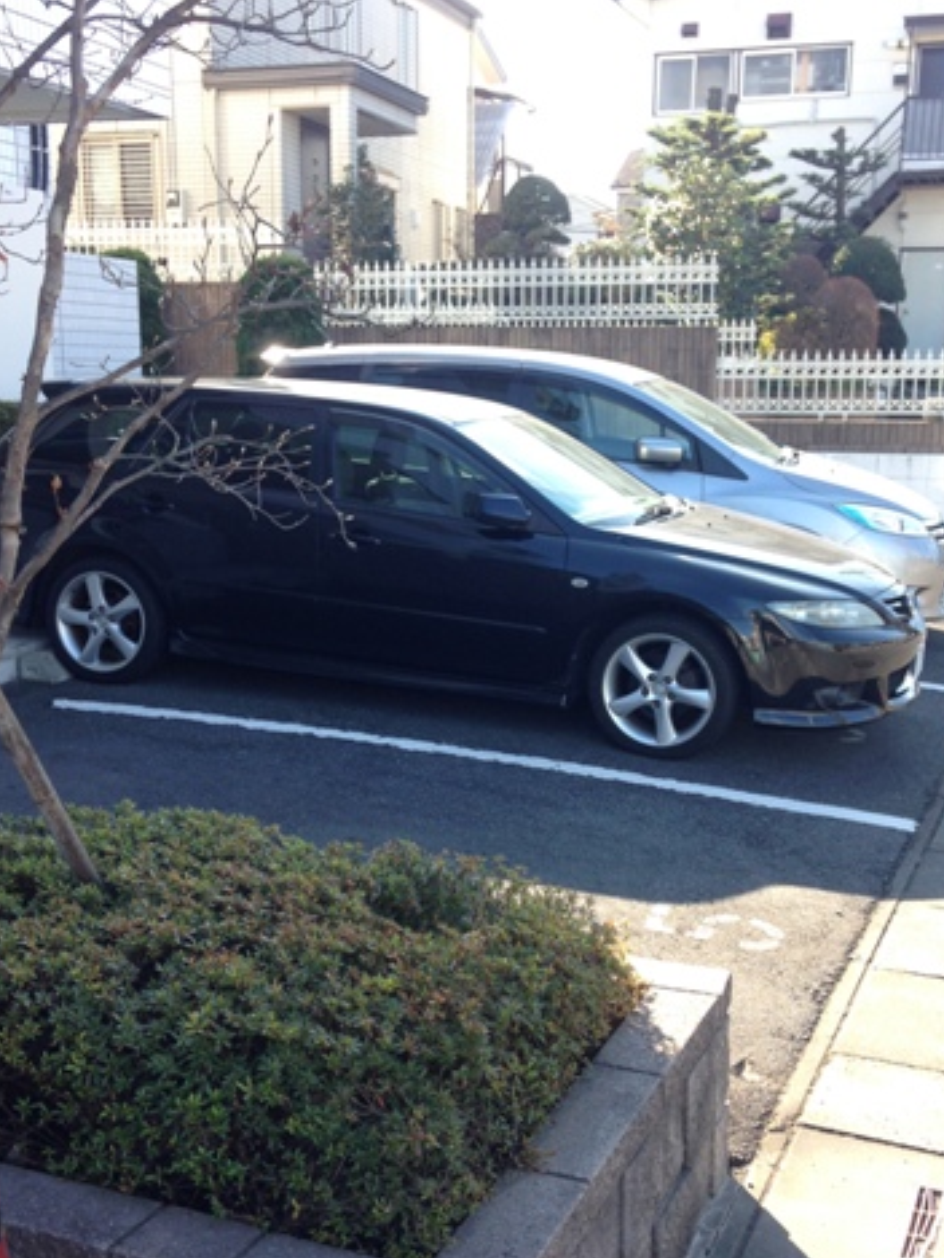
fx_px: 1635
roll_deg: +0.0
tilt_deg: -11.1
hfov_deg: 32.2
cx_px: 485
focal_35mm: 45
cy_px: 641
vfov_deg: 42.1
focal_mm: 4.12
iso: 50
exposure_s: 1/205
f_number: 2.4
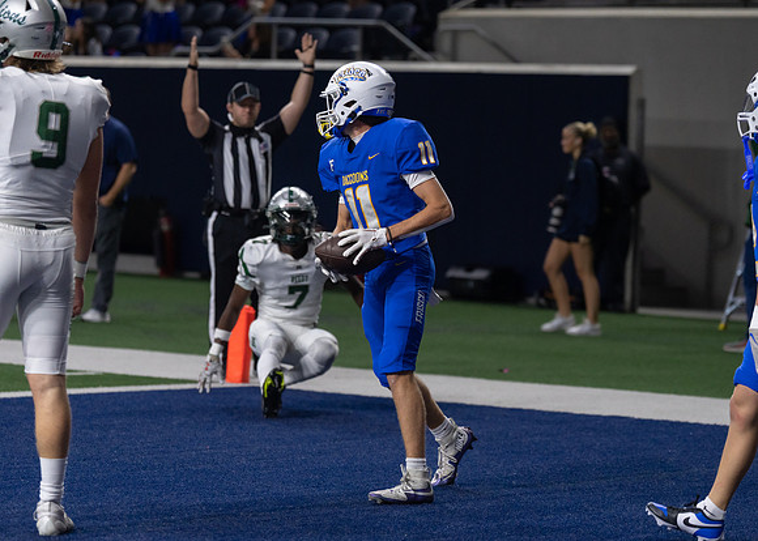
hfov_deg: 12.6
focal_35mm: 160
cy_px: 229
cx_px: 367
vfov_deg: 9.0
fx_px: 3437
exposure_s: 1/1000
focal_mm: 128
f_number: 2.8
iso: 1000
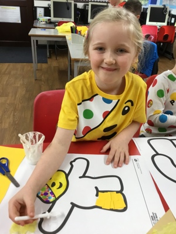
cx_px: 88
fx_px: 210
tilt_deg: -29.0
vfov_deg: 58.4
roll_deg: -1.8
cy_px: 117
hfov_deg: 45.4
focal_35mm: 31
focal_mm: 3.3
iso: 50
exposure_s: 1/33
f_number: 2.4
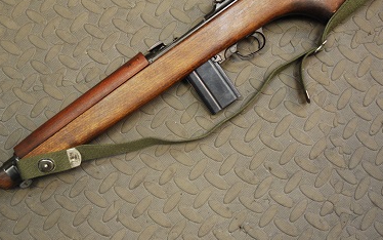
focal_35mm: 54
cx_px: 171
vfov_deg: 23.9
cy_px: 87
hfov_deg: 37.5
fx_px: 564
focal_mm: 22
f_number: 3.8
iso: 800
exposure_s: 1/30
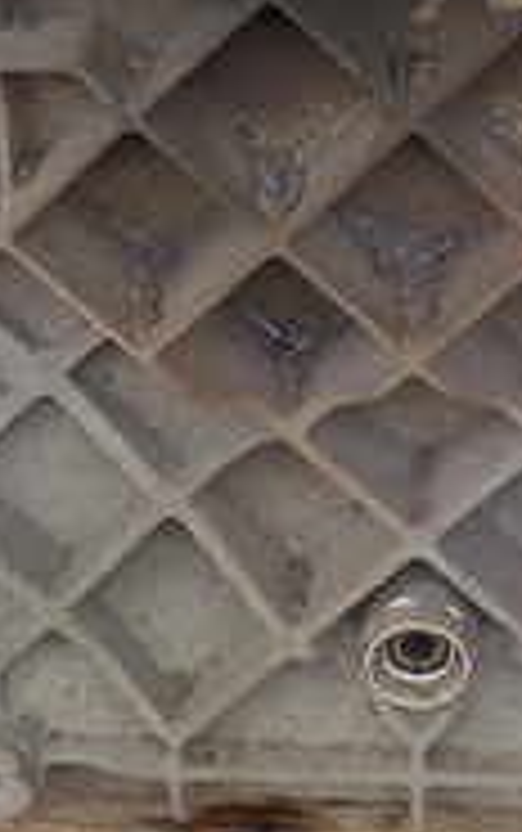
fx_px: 2498
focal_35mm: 110
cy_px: 31
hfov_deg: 11.8
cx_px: 482
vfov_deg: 18.5
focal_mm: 4.1
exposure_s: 1/60
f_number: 3.3
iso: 125
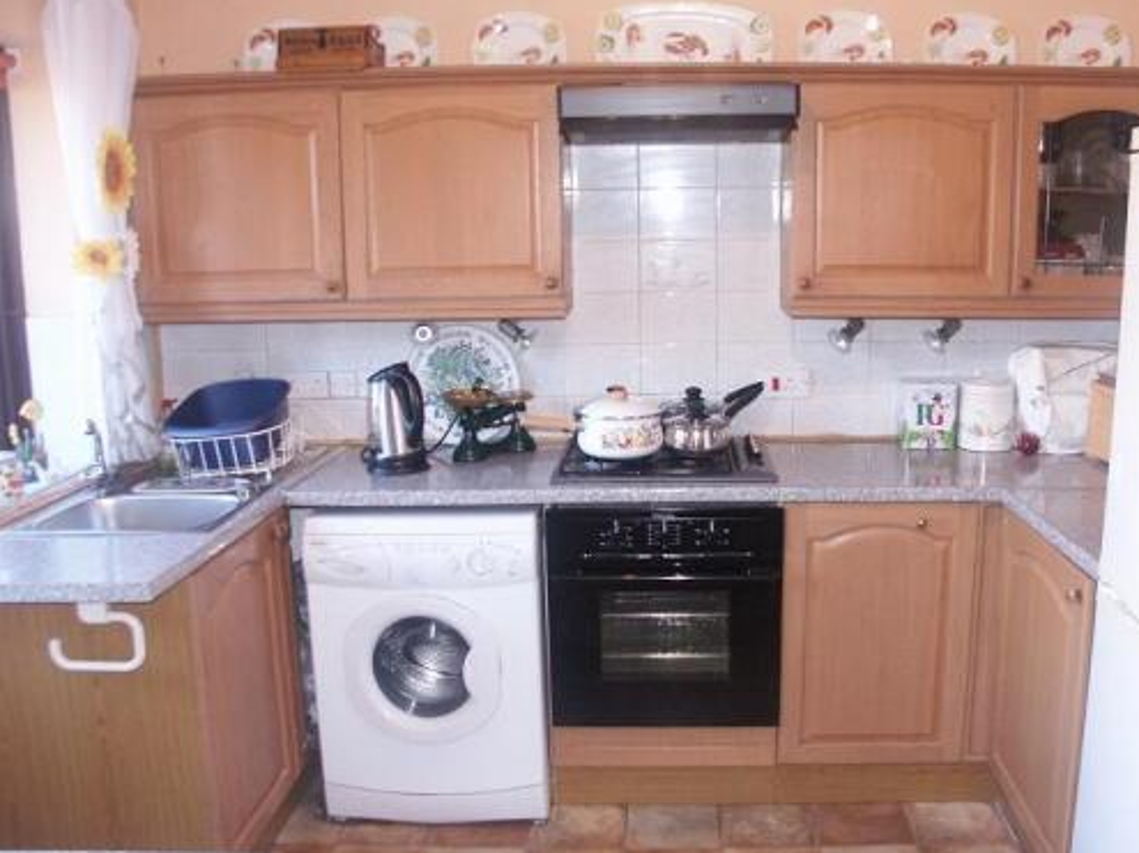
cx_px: 593
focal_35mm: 33
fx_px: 1086
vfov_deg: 42.9
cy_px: 385
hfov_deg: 55.3
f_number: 2.8
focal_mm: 7.37
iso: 200
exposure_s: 1/45
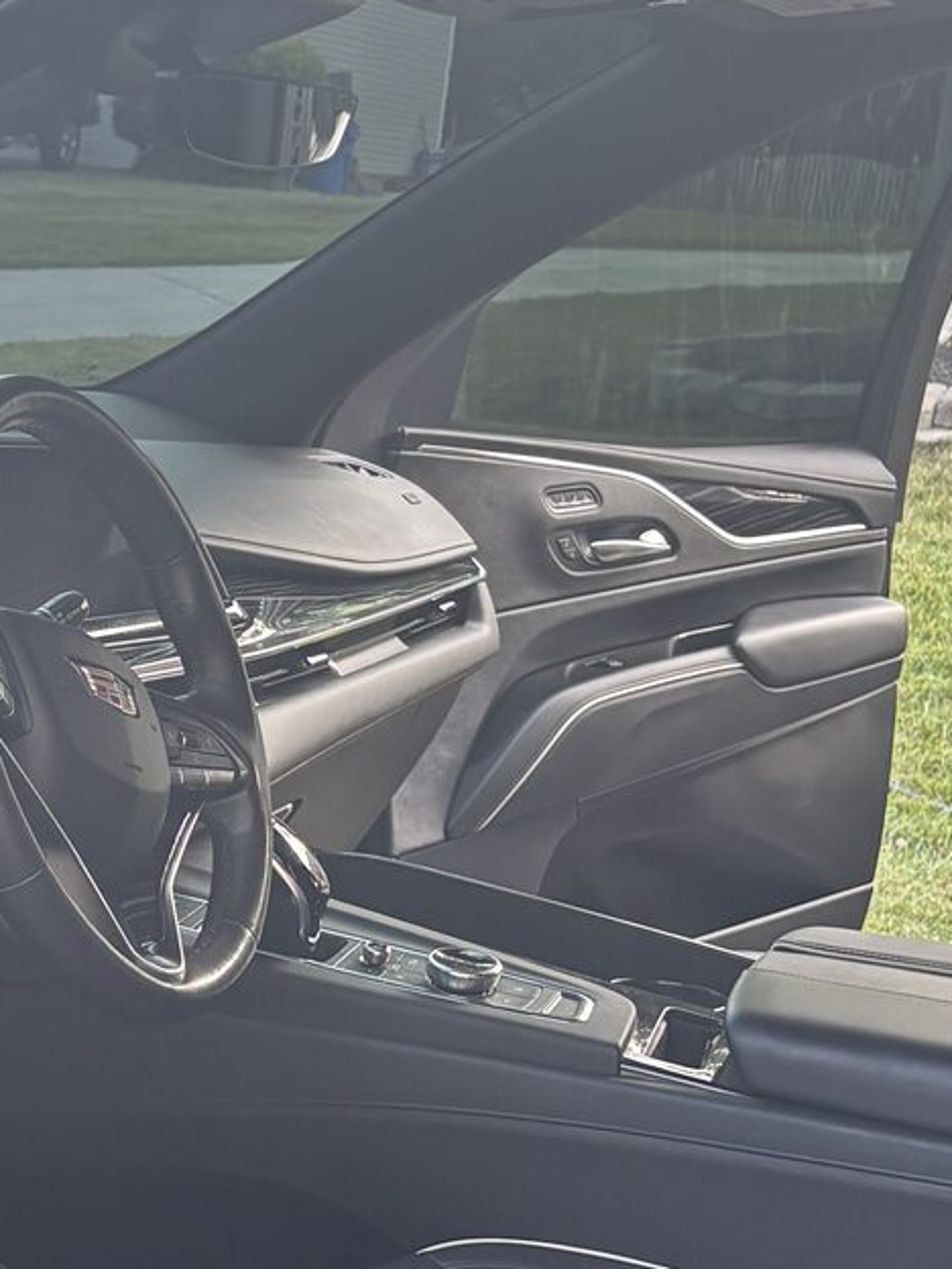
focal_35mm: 75
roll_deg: -5.7
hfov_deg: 18.6
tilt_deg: -19.3
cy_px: 1001
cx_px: -187
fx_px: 2750
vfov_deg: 25.6
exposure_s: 1/74
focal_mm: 5.96
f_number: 1.6
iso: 125
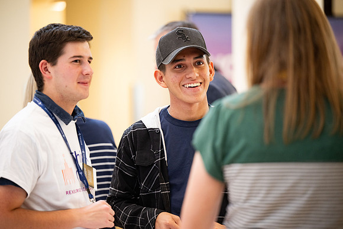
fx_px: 1429
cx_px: 172
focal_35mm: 150
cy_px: 114
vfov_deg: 9.2
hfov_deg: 13.7
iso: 800
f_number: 2.8
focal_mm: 150
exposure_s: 1/200
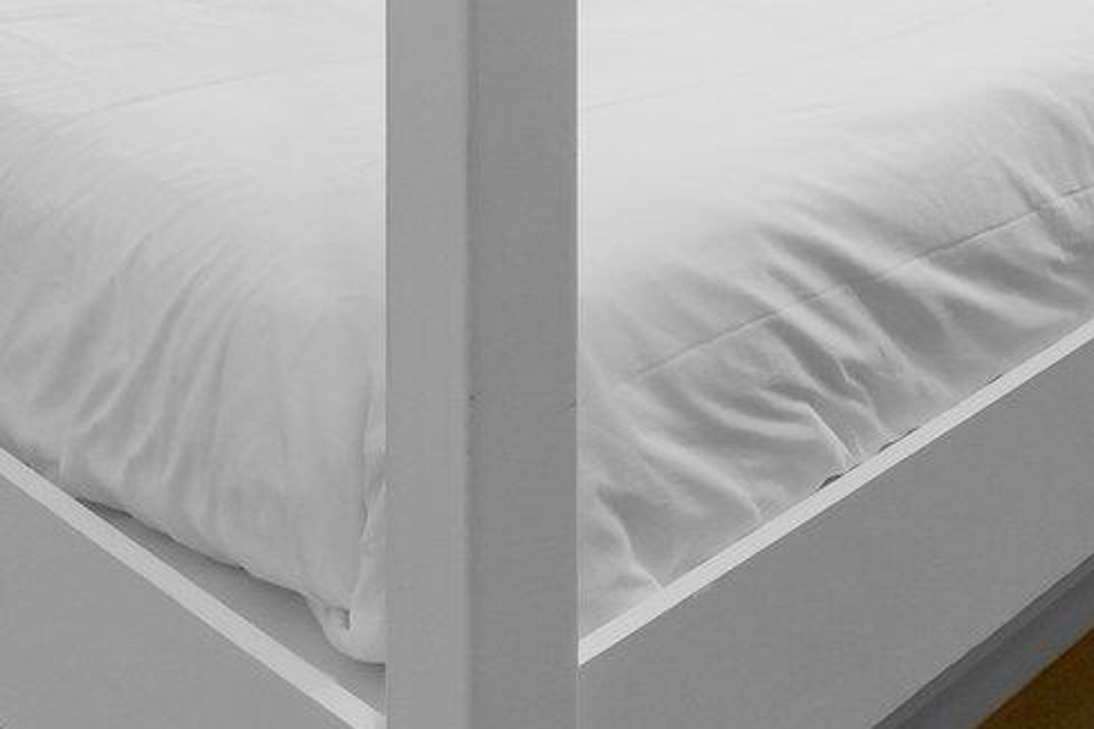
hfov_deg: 31.7
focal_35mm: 63
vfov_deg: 17.7
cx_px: 699
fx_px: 1914
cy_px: -553
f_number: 9
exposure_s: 1/30
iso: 400
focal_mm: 10
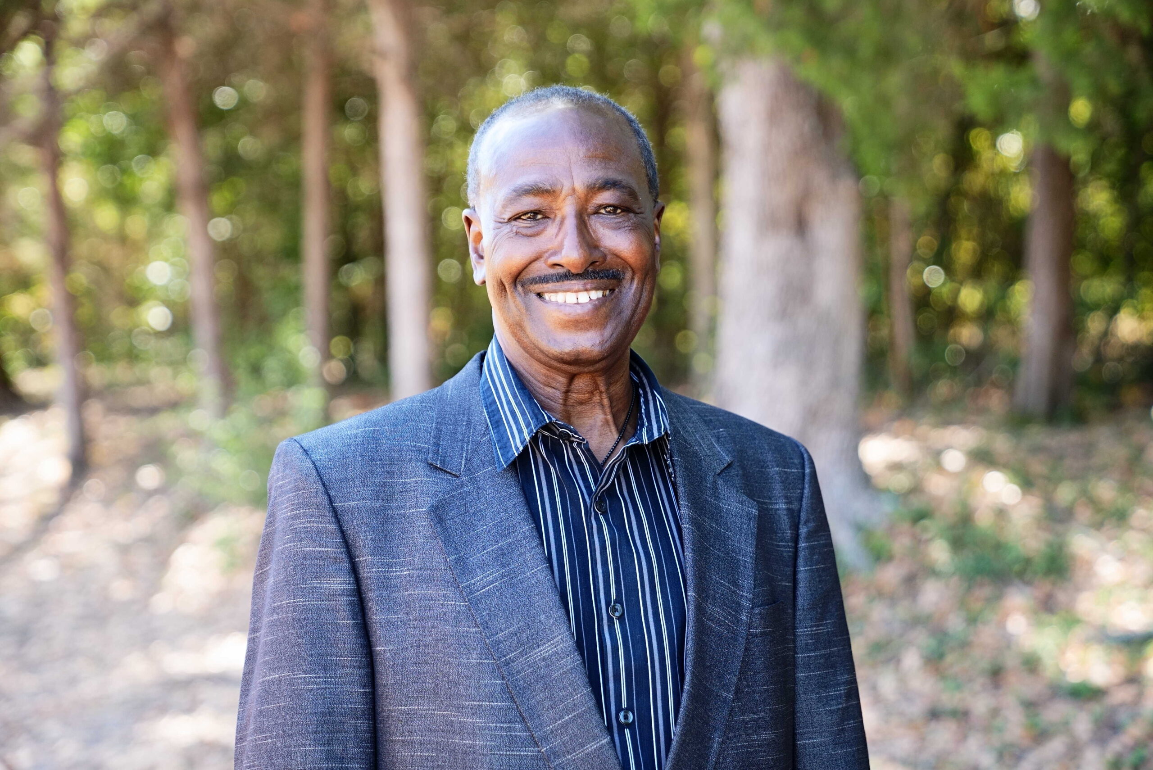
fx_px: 2243
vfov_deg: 19.5
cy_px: 385
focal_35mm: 70
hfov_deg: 28.8
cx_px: 576
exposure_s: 1/400
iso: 500
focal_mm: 70
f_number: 3.2
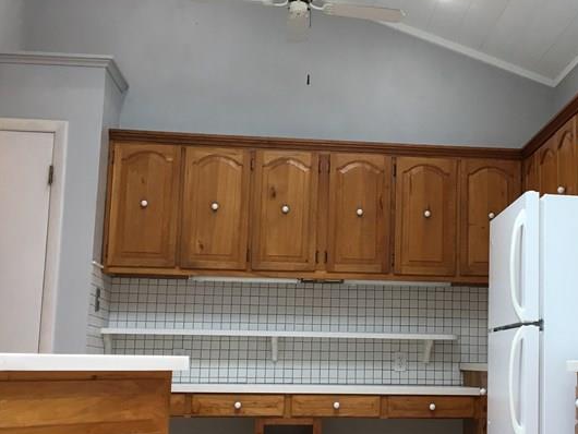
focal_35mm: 56
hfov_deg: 33.8
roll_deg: -1.3
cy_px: 218
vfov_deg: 26.1
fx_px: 935
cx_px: 418
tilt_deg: +11.6
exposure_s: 1/40
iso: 25
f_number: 2.2
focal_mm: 4.15
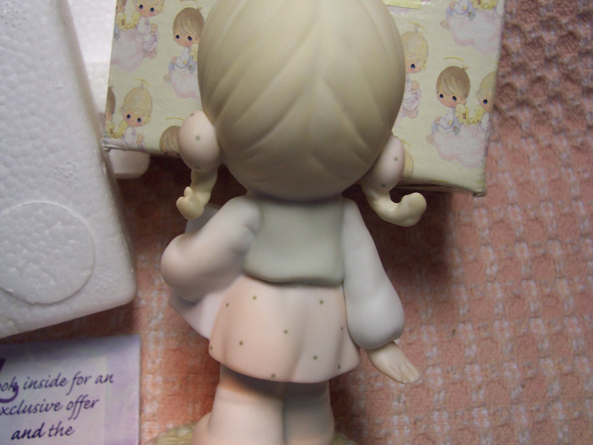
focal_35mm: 37
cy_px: 222
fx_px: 634
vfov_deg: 38.7
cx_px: 296
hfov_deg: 50.1
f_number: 2.8
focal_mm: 5.6
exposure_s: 1/60
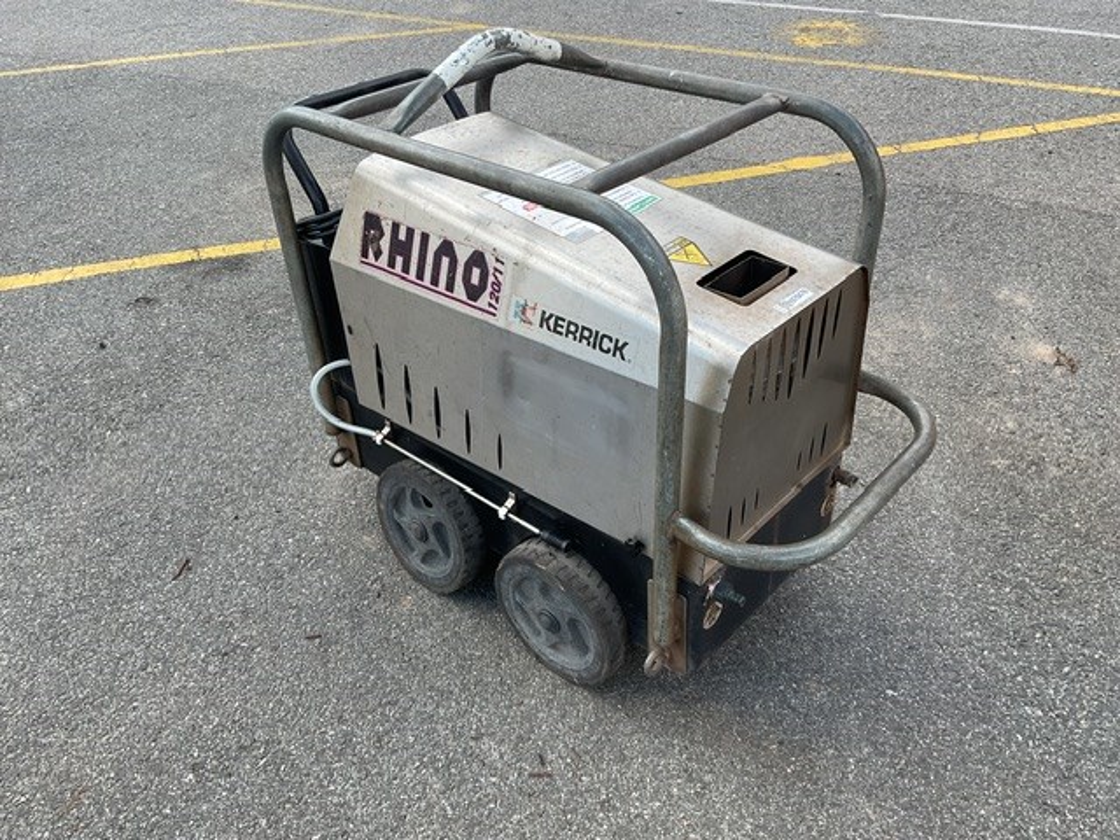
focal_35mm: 29
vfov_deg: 48.2
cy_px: 420
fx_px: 938
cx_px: 560
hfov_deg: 61.7
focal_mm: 3
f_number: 1.8
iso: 16
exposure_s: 1/469
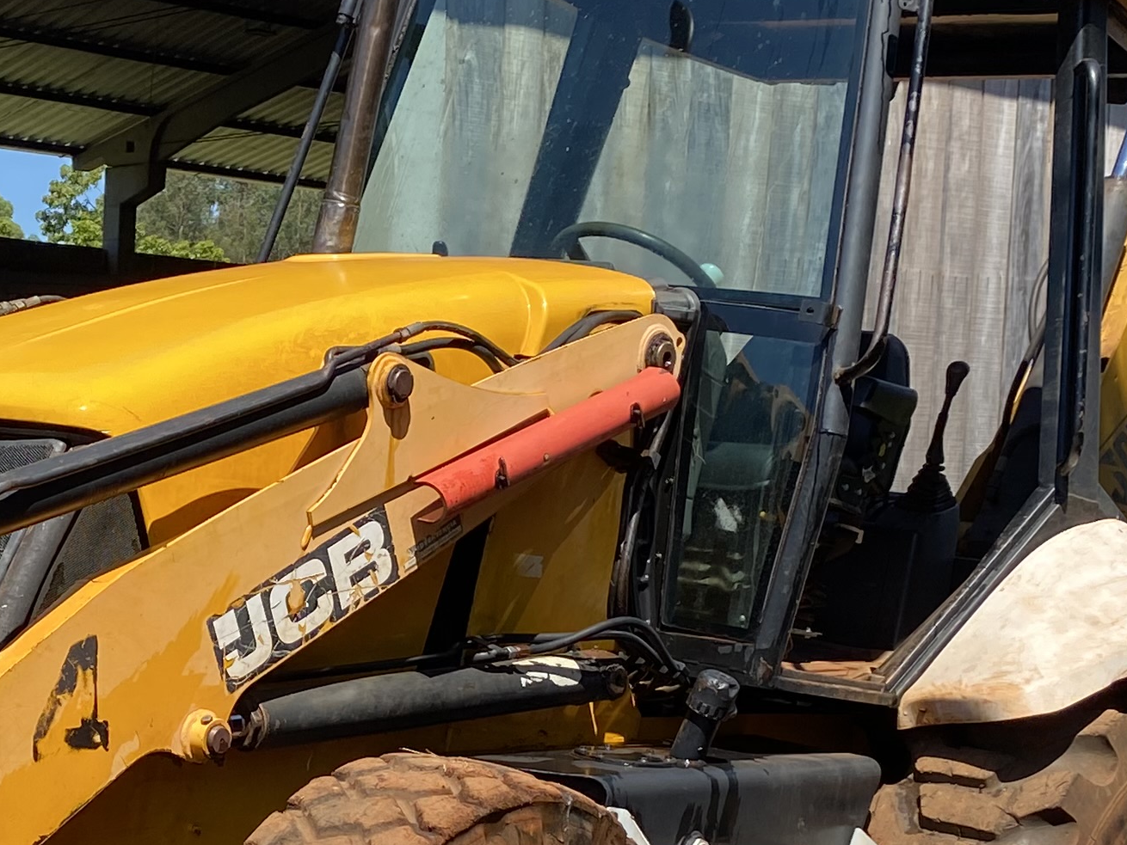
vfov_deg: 18.3
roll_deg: -2.9
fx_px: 2605
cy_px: 641
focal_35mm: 80
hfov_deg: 24.0
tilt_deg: -3.5
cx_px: 216
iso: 32
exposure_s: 1/1395
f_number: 1.8
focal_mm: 4.25
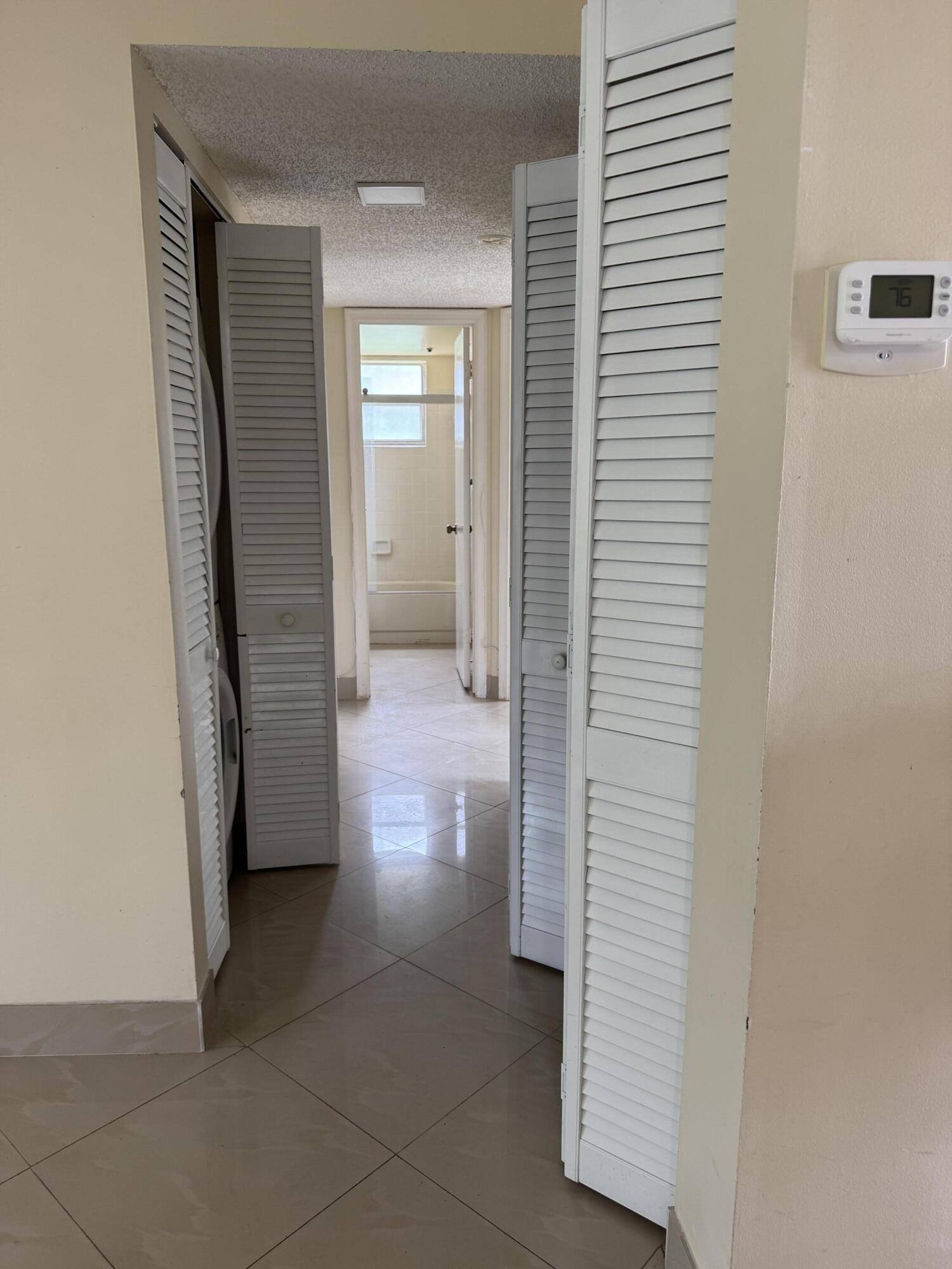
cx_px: 476
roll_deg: -0.2
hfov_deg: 56.8
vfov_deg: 71.6
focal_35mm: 24
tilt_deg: -12.0
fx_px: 880
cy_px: 634
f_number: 1.78
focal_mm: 6.76
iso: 125
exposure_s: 1/120
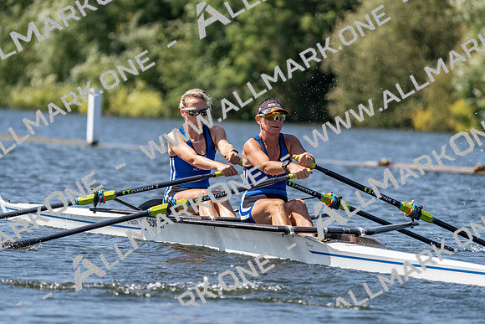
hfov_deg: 6.2
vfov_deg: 4.1
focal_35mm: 332
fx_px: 4474
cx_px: 242
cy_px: 162
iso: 320
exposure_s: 1/2000
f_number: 6.3
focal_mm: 332
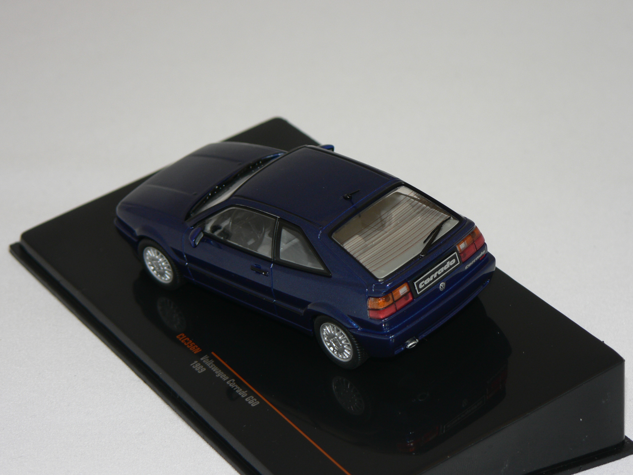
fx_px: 2268
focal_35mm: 124
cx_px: 316
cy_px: 238
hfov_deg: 15.9
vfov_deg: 12.0
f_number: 3.2
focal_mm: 20.7
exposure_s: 1/60
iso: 80
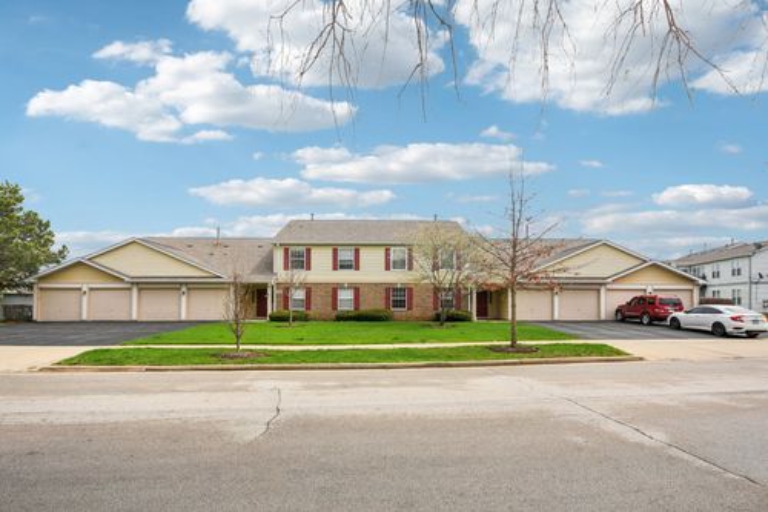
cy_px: 256
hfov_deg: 90.0
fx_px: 384
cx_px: 384
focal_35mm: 18
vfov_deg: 67.3
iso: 400
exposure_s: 1/1600
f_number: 8
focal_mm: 12
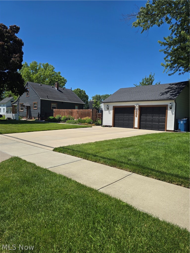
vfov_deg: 73.9
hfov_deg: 58.9
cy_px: 126
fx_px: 168
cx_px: 95
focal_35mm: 23
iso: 12
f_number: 1.7
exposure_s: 1/1087
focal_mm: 6.3
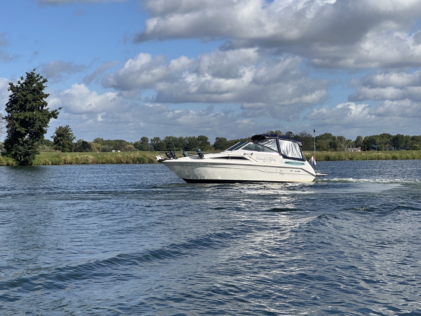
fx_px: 936
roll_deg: +0.3
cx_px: 210
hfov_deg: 25.3
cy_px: 158
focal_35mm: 77
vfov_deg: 19.1
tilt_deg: -0.2
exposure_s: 1/1220
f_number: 2.8
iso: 32
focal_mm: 9
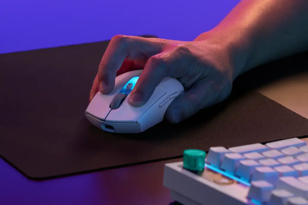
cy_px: 102
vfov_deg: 6.9
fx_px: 1711
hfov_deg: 10.3
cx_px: 154
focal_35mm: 200
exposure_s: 1/6
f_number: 11
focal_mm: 200
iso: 400
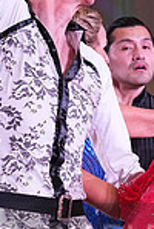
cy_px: 255
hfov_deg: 4.7
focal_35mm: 295
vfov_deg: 6.9
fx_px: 1884
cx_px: 127
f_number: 5
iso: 3200
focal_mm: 76
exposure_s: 1/400
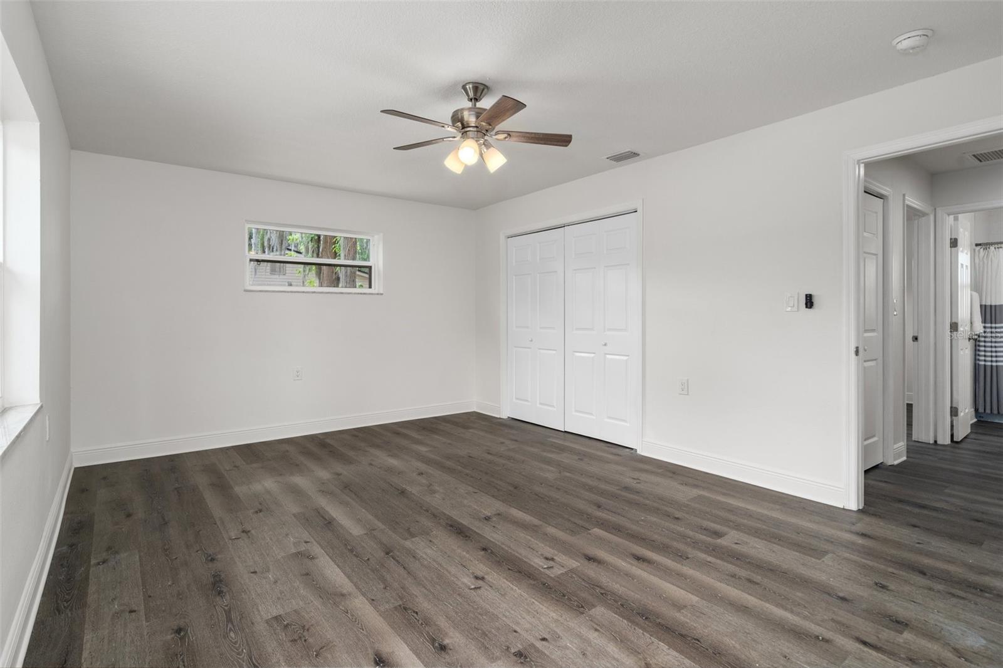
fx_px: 474
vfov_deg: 70.4
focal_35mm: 17
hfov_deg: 93.3
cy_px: 334
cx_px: 502
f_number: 8
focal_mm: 17
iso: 320
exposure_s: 1/6
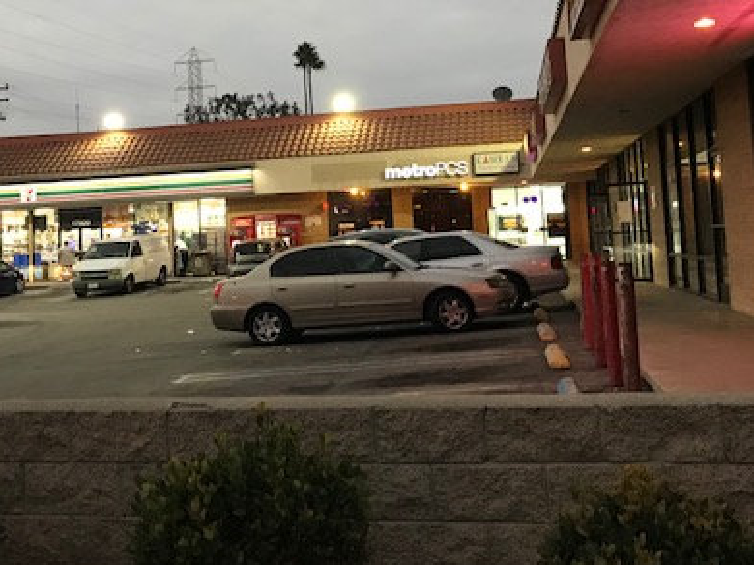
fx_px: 1001
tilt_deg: +3.6
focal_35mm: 46
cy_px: 155
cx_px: 292
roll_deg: +3.2
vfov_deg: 31.0
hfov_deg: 41.0
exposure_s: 1/15
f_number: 1.8
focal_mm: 3.99
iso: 64
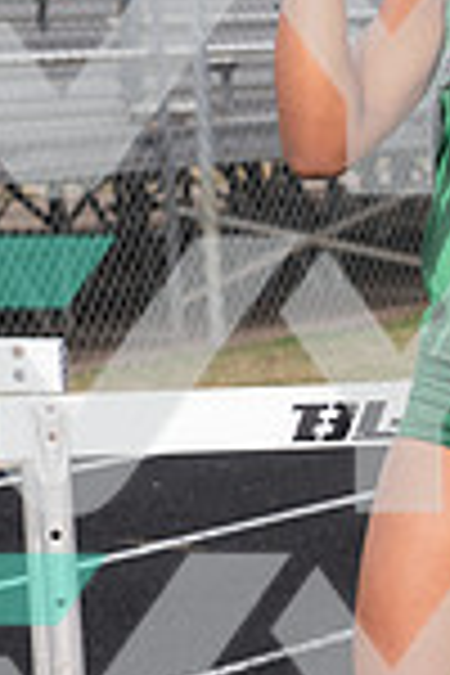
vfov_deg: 12.2
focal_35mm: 168
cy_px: 378
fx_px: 3150
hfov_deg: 8.1
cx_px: 508
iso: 250
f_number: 6.3
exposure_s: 1/400
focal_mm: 56
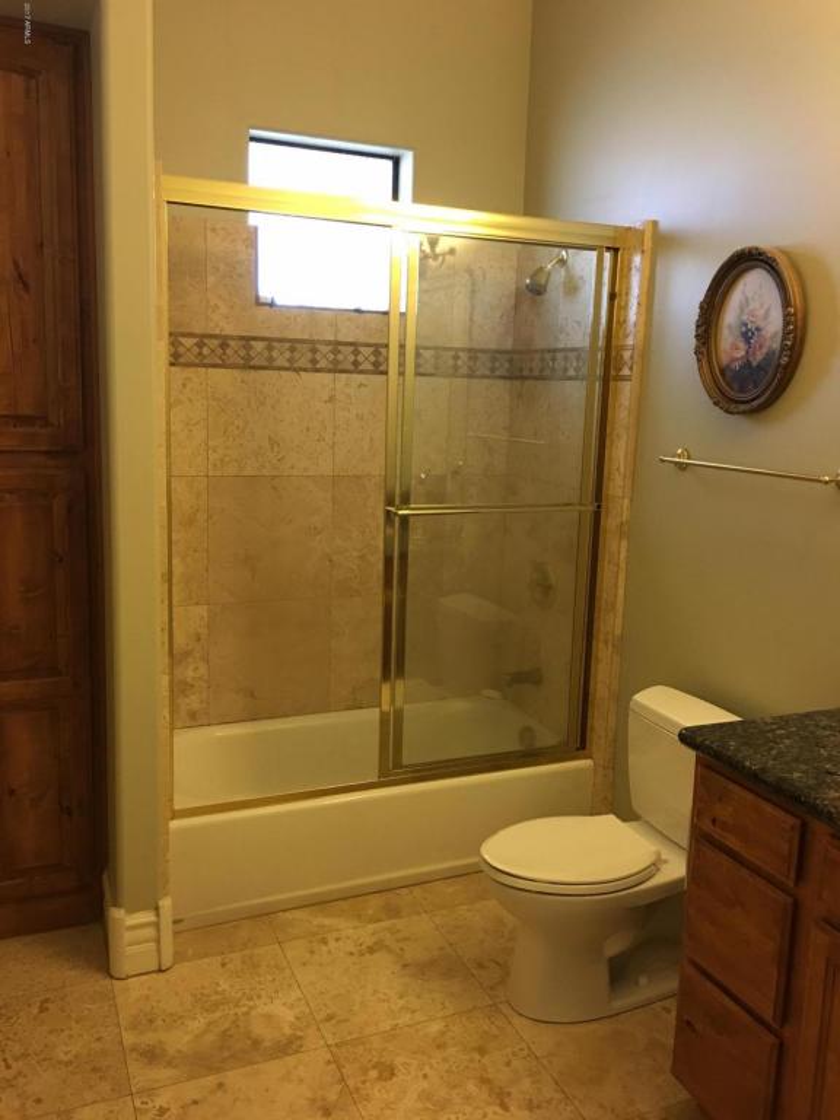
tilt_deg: -9.1
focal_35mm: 29
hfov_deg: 48.2
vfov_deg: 61.7
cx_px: 420
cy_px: 560
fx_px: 938
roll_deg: -2.5
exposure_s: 1/15
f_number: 2.2
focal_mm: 4.15
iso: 64
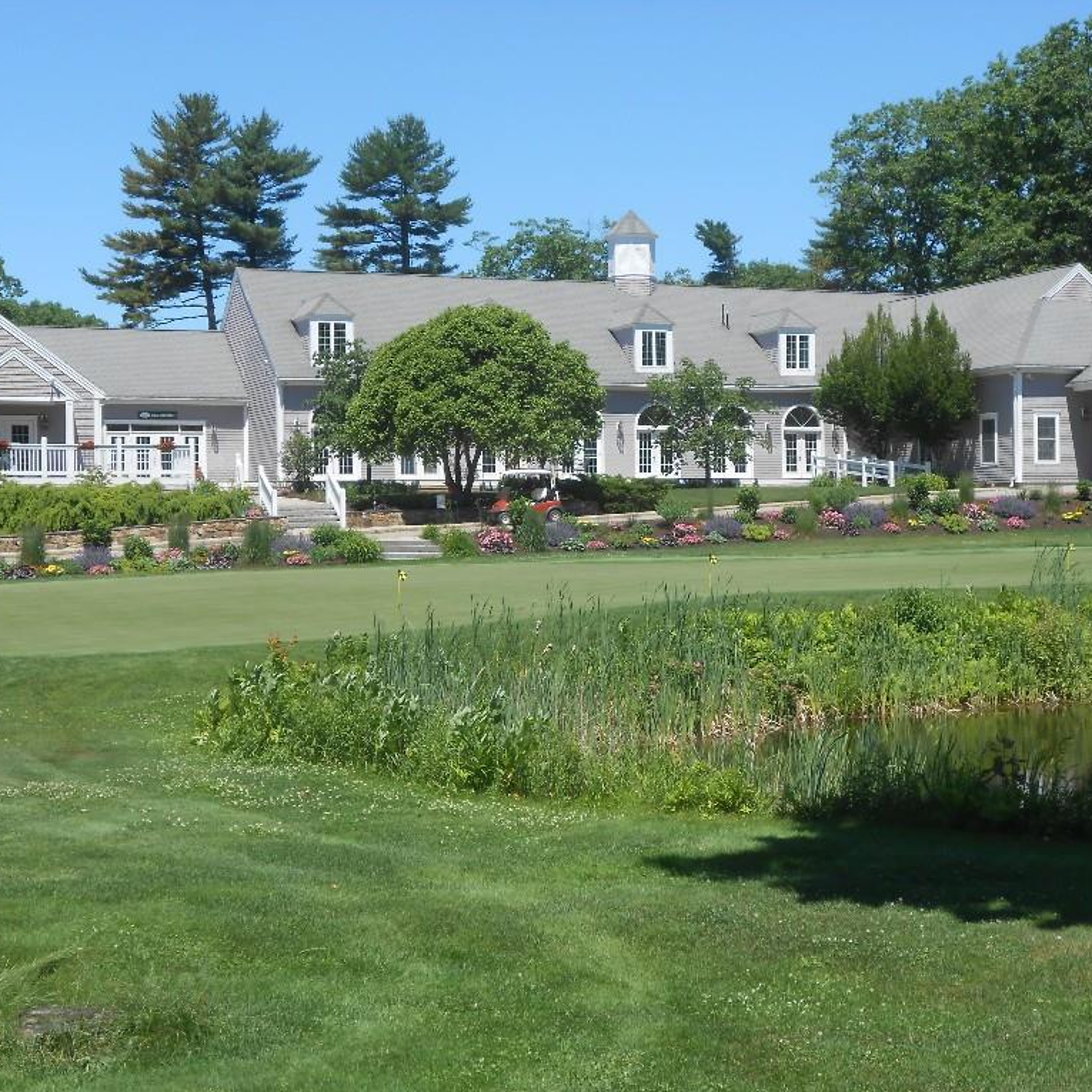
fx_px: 2070
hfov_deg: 29.5
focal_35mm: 58
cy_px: 547
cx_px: 597
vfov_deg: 29.6
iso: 80
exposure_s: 1/500
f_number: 4.8
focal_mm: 8.8
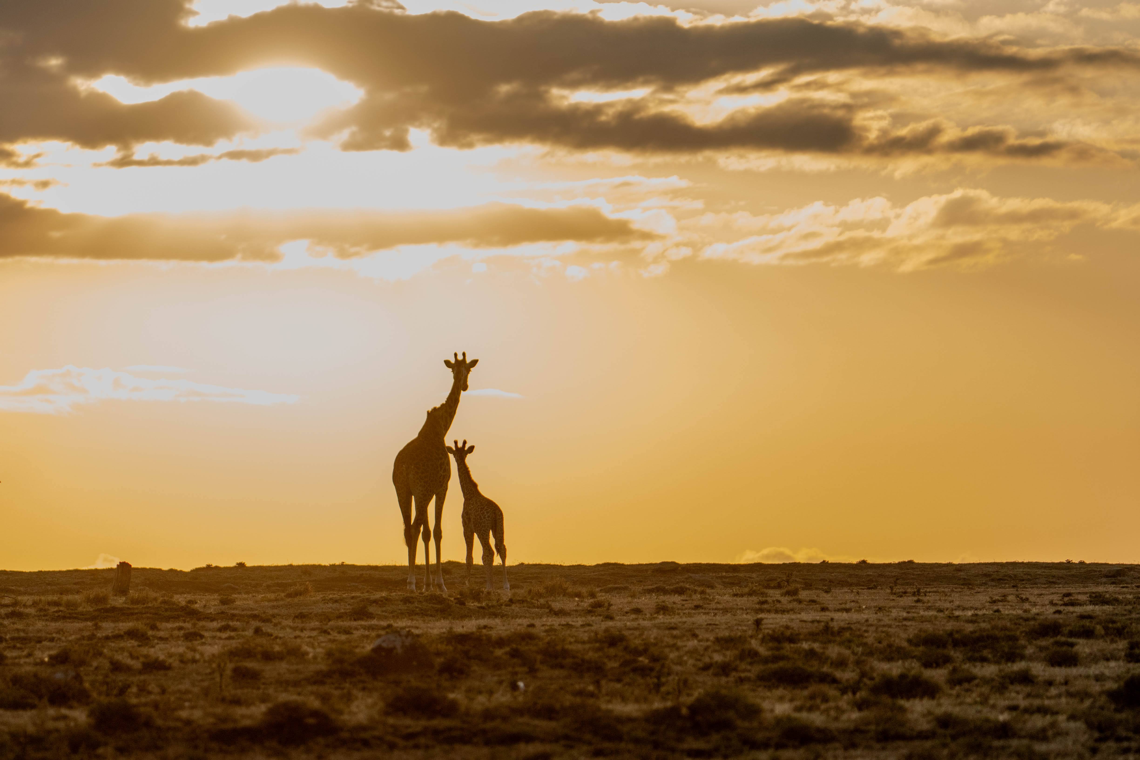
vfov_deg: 5.1
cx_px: 454
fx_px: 8474
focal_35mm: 268
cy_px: 465
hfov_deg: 7.7
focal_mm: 207
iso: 500
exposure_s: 1/1000
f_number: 5.6
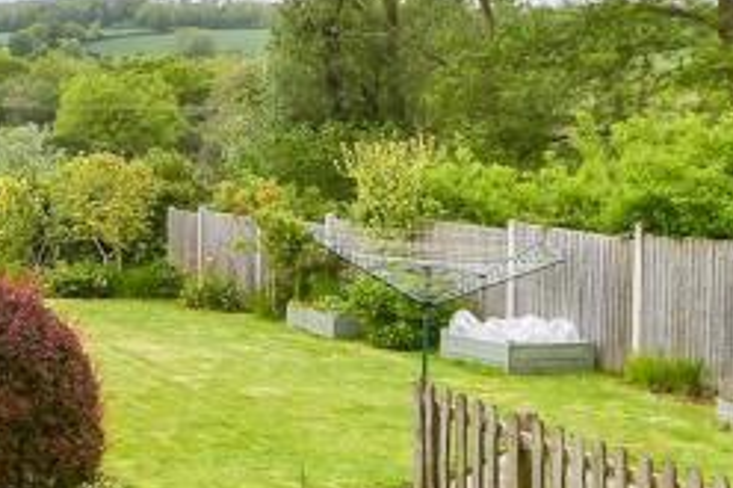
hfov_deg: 25.6
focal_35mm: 62
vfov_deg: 21.4
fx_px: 1262
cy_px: 43
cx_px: -322
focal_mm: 10
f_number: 8
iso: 160
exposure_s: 1/100
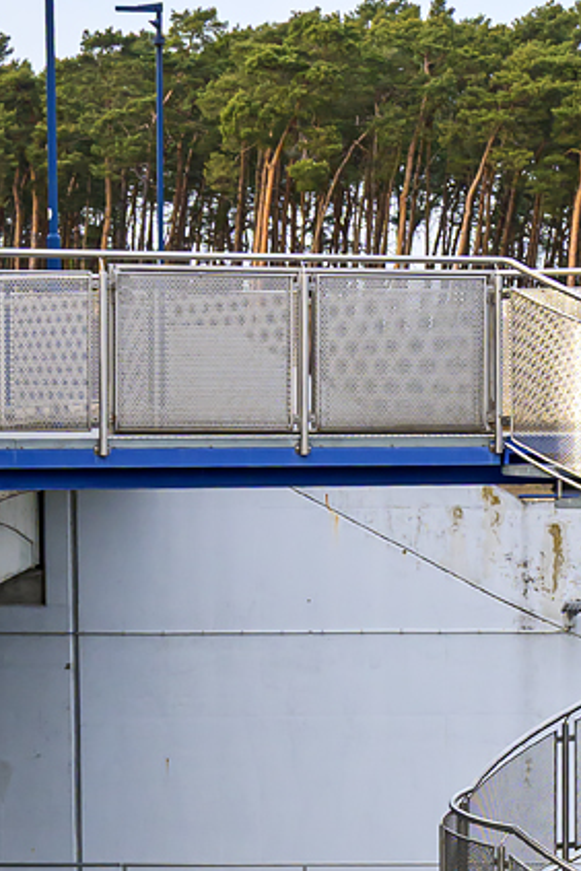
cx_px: 659
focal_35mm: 98
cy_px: 957
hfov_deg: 13.7
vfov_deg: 20.0
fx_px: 2362
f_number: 8
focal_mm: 27.5
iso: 400
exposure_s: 1/500
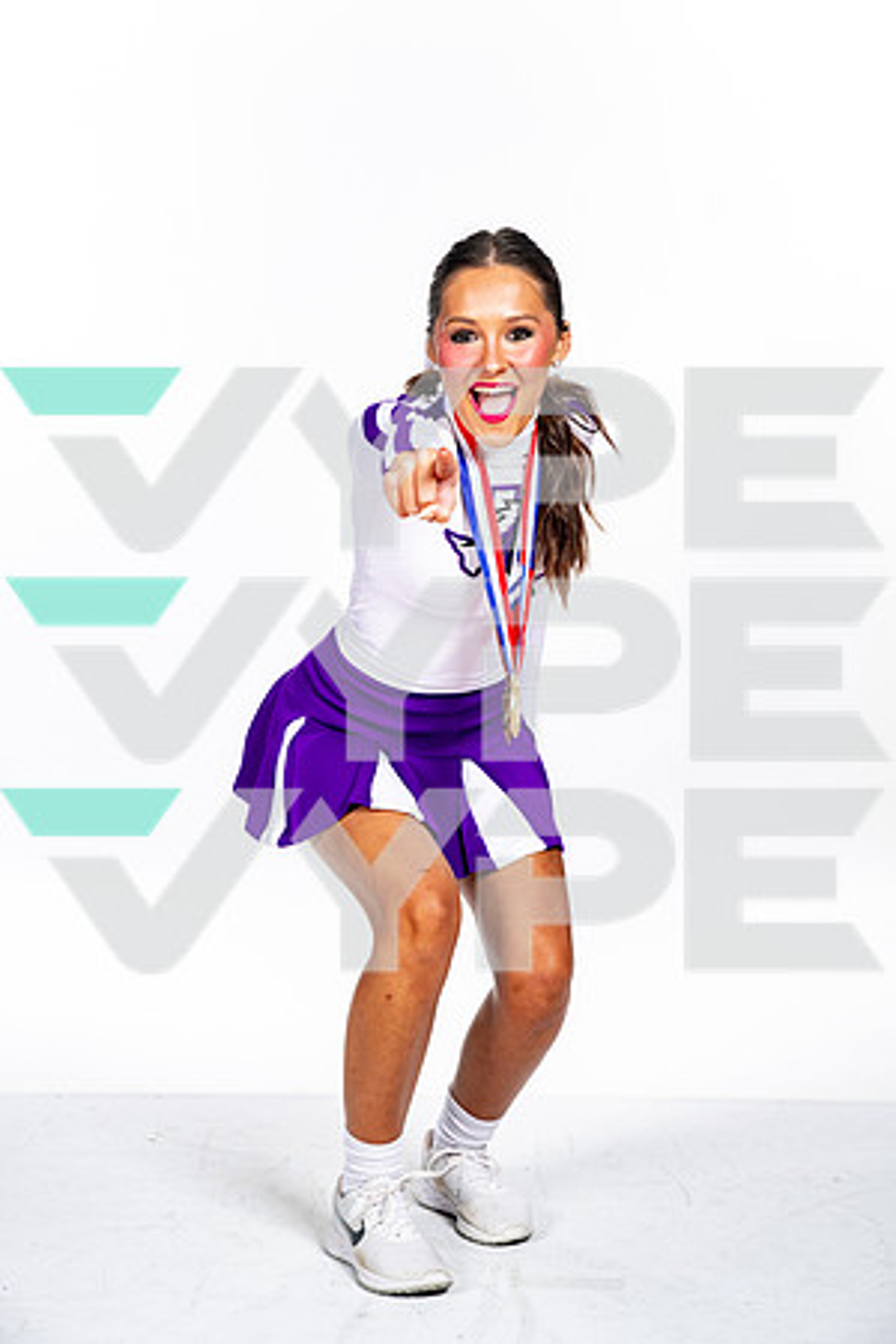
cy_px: 672
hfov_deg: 19.5
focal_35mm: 70
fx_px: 2613
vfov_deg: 28.8
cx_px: 448
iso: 250
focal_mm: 70
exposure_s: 1/320
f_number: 7.1
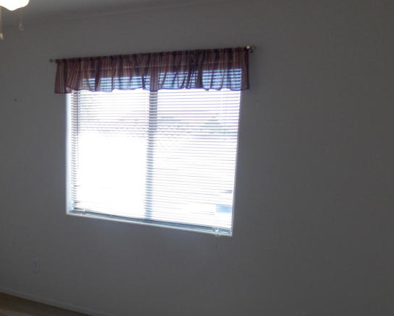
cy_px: 241
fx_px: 490
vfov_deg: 34.8
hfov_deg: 43.3
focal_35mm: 42
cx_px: 134
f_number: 3.1
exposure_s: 1/80
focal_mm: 4
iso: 80
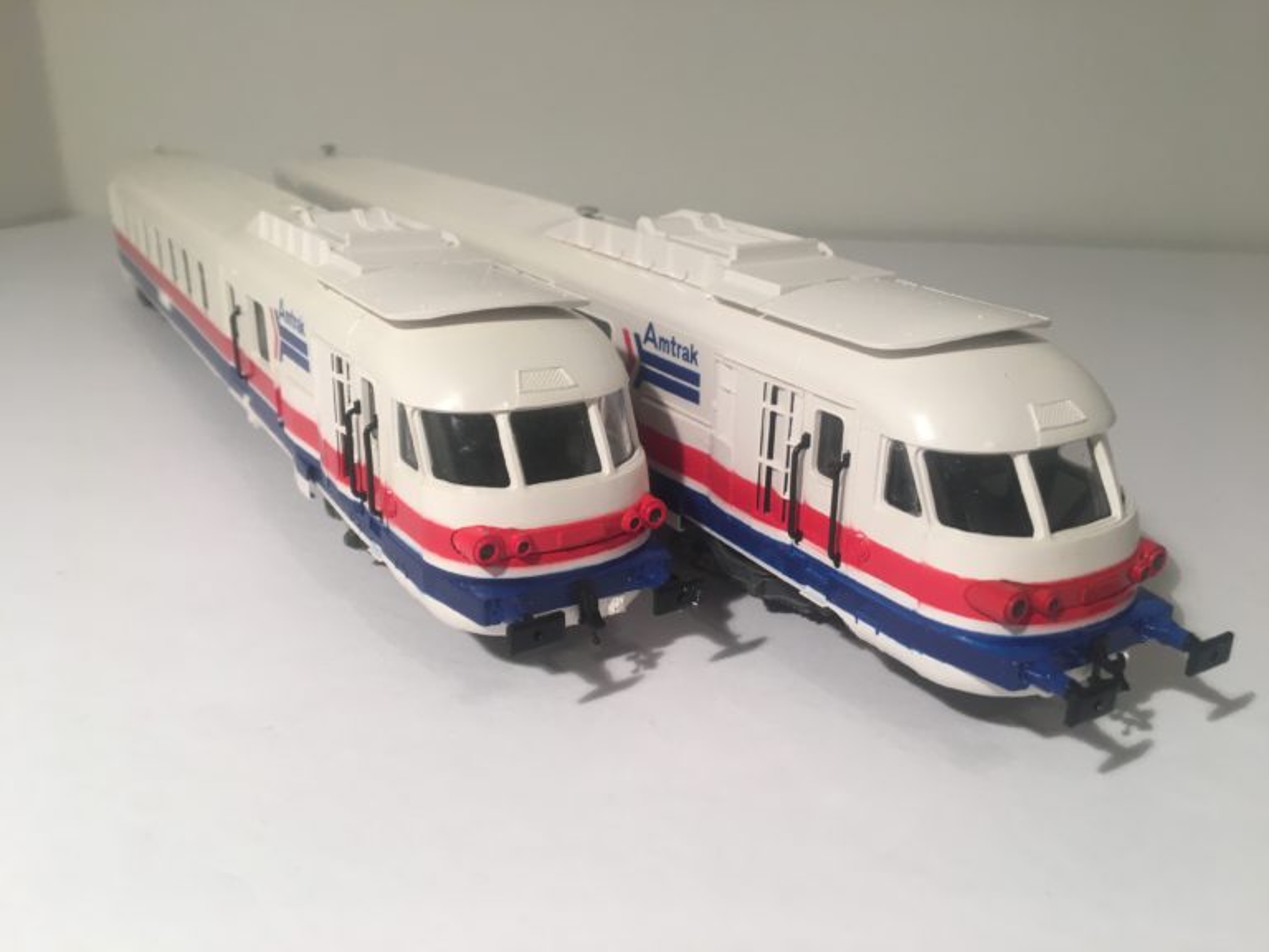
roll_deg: +0.3
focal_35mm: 29
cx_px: 634
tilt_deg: -19.6
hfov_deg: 61.7
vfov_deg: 48.2
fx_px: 1063
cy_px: 476
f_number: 2.2
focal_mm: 4.15
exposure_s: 1/30
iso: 25
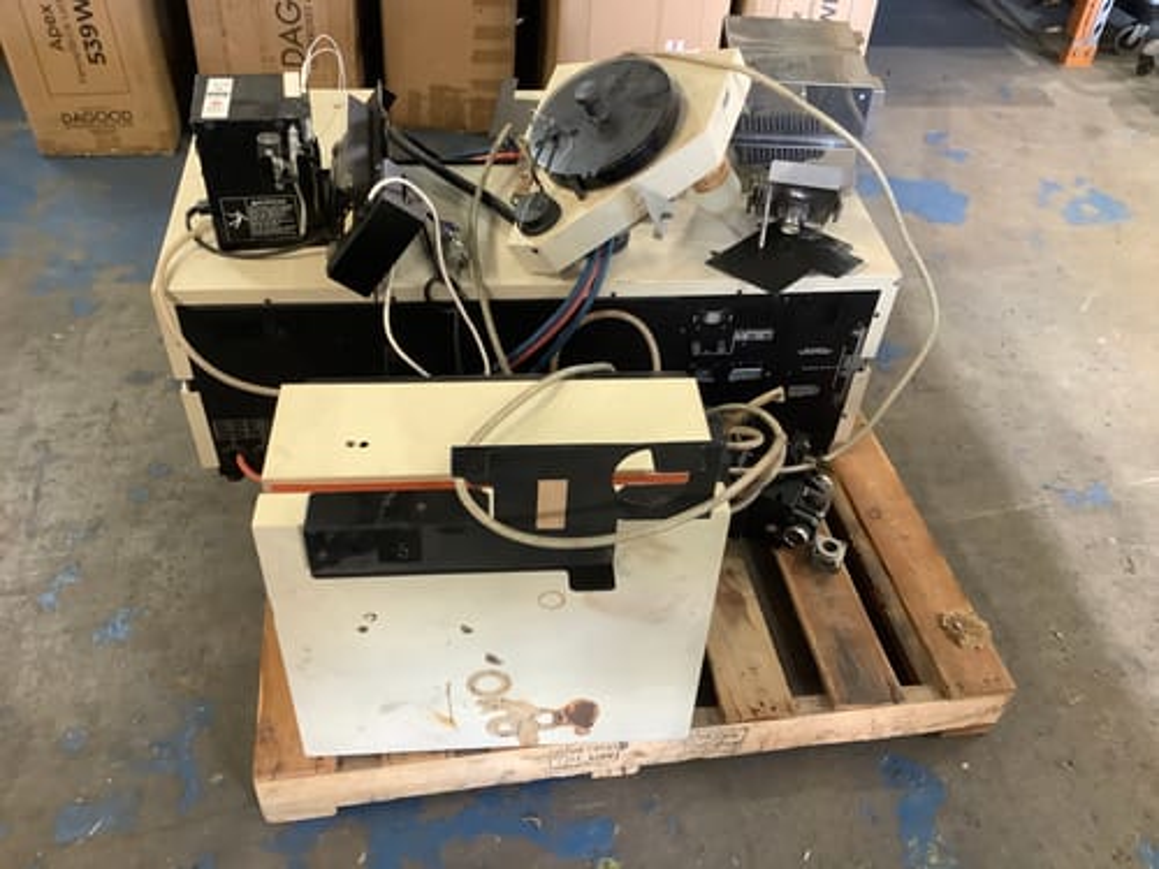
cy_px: 434
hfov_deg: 58.4
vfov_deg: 45.4
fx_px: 1038
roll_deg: -2.9
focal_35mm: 31
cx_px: 580
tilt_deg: -41.6
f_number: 2.4
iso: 320
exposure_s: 1/33
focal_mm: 3.3
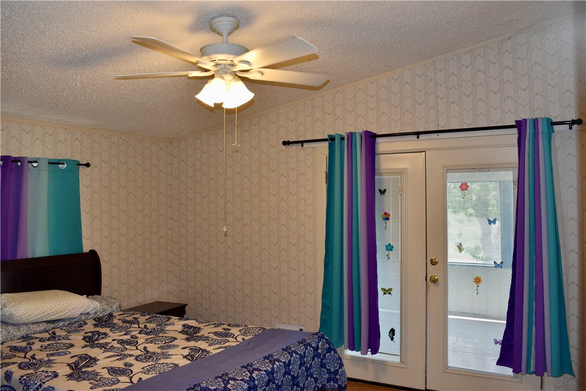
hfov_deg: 61.9
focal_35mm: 30
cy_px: 196
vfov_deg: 43.6
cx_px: 293
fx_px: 488
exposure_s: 1/125
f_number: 5.6
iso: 720
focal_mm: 20
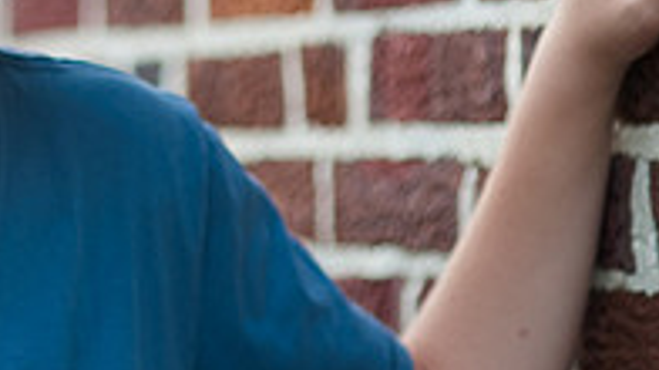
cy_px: -40
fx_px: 4611
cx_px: -104
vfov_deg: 4.6
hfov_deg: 8.1
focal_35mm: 264
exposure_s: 1/250
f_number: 2
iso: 200
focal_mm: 85
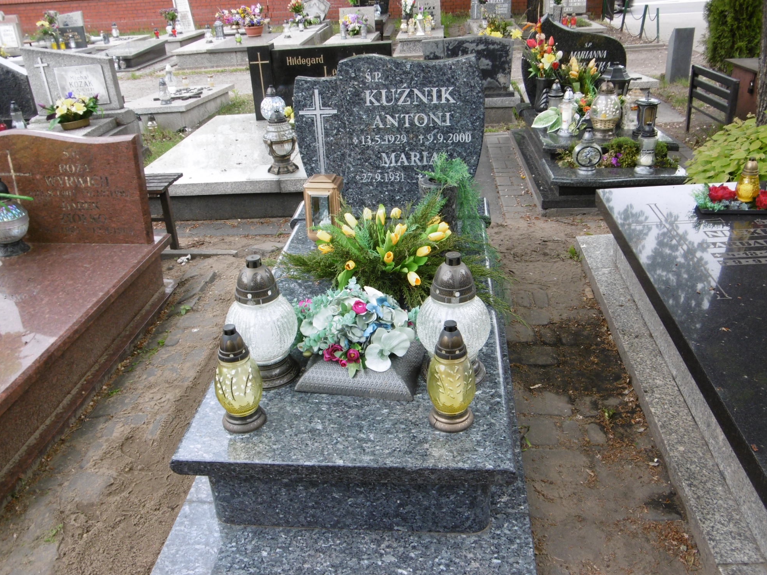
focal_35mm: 33
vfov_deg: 42.9
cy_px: 279
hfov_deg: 55.4
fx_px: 731
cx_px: 373
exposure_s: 1/60
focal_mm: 5.8
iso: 100
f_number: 3.5
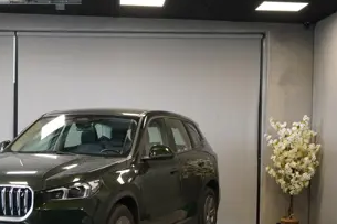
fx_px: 692
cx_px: 99
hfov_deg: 27.1
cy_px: 163
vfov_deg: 18.3
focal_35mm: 74
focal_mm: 47
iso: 2000
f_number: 4.5
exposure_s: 1/160
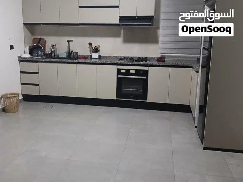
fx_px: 190
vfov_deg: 51.4
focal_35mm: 27
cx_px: 122
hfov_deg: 65.3
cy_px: 91
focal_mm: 3.98
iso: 640
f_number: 1.8
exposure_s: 1/20
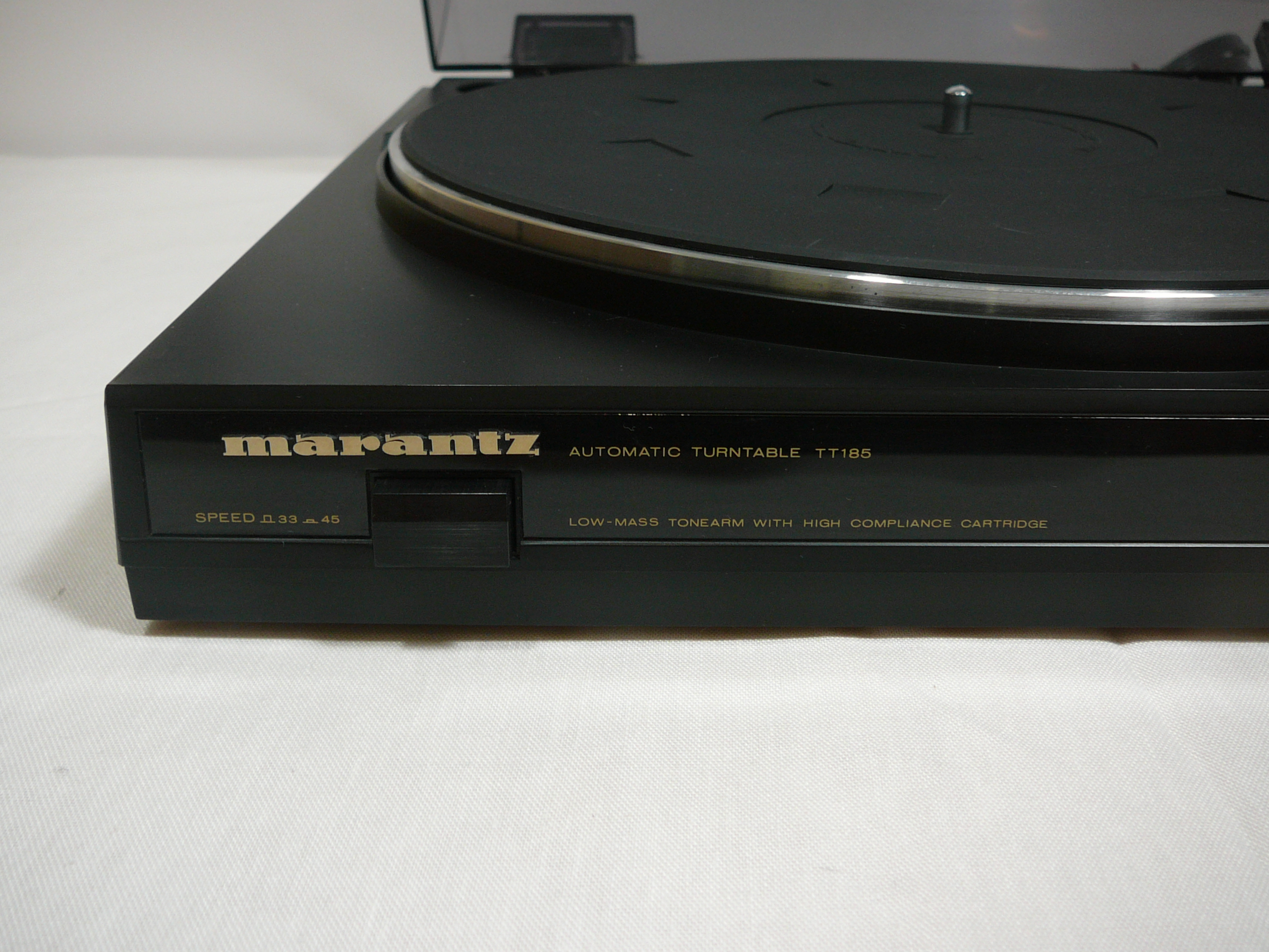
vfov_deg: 40.7
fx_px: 1283
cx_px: 634
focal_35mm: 35
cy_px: 476
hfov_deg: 52.6
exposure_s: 1/20
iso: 100
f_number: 2.8
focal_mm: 5.2
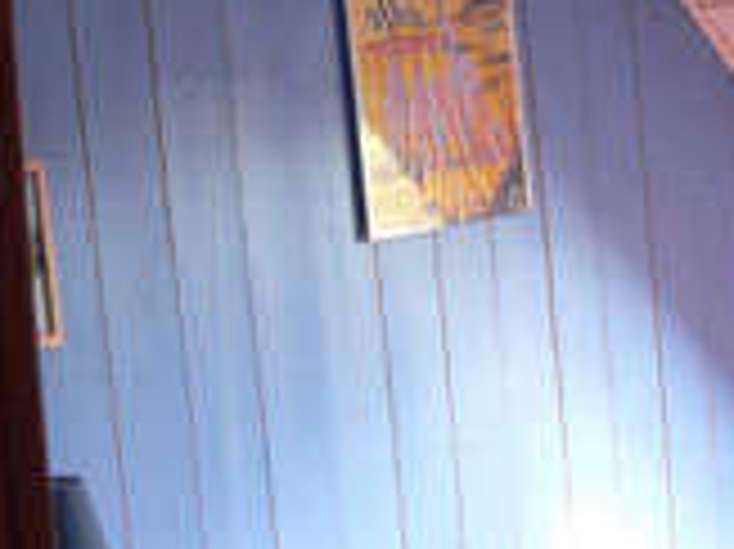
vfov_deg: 12.9
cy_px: 603
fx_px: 2394
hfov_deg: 17.1
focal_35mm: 113
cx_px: 716
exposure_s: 1/20
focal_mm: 6
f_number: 2.8
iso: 200
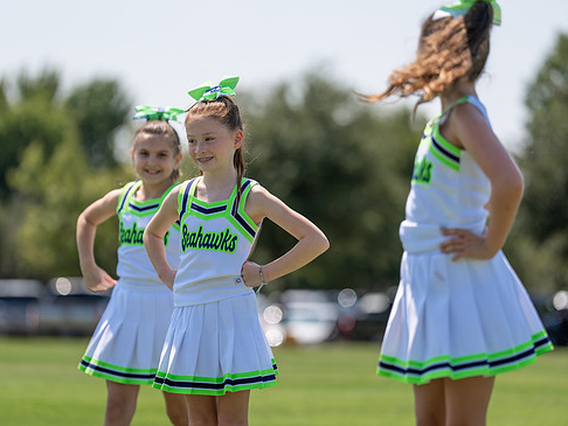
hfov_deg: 9.3
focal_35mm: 212
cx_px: 266
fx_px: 3480
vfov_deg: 7.0
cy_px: 216
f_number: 2.8
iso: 100
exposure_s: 1/1600
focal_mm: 171
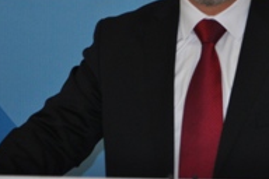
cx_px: 254
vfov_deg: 8.7
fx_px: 1174
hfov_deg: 12.9
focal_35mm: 157
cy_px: 17
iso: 800
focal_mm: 45
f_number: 5.3
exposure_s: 1/60
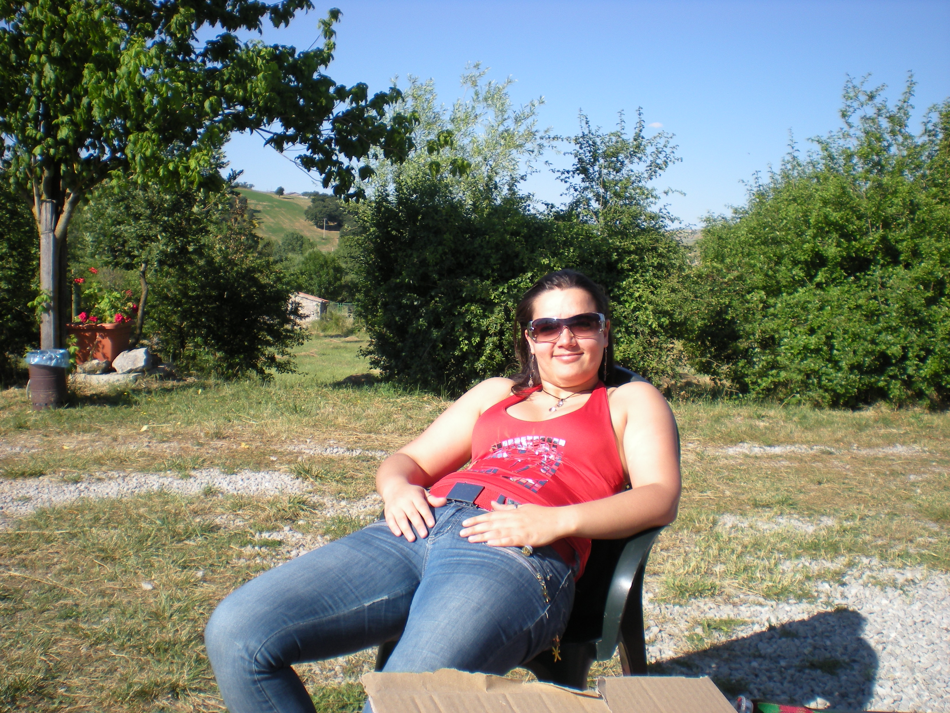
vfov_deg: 37.7
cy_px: 356
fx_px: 1043
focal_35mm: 38
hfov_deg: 49.0
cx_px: 475
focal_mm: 6.3
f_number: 4.6
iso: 64
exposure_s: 1/328
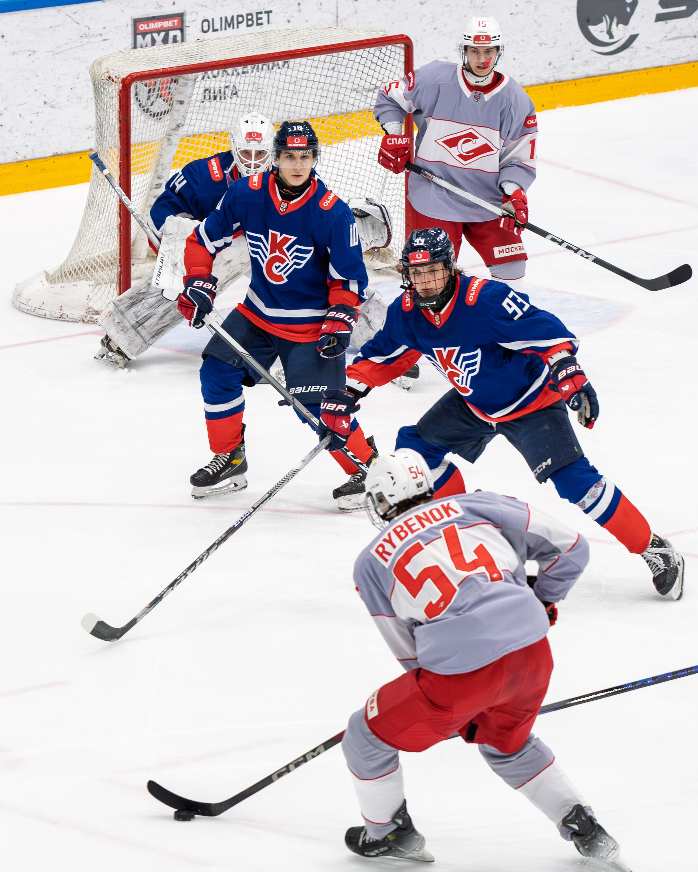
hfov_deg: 6.1
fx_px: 6543
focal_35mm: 253
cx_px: 294
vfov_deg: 7.6
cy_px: 436
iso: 2500
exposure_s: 1/1250
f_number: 4
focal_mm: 120
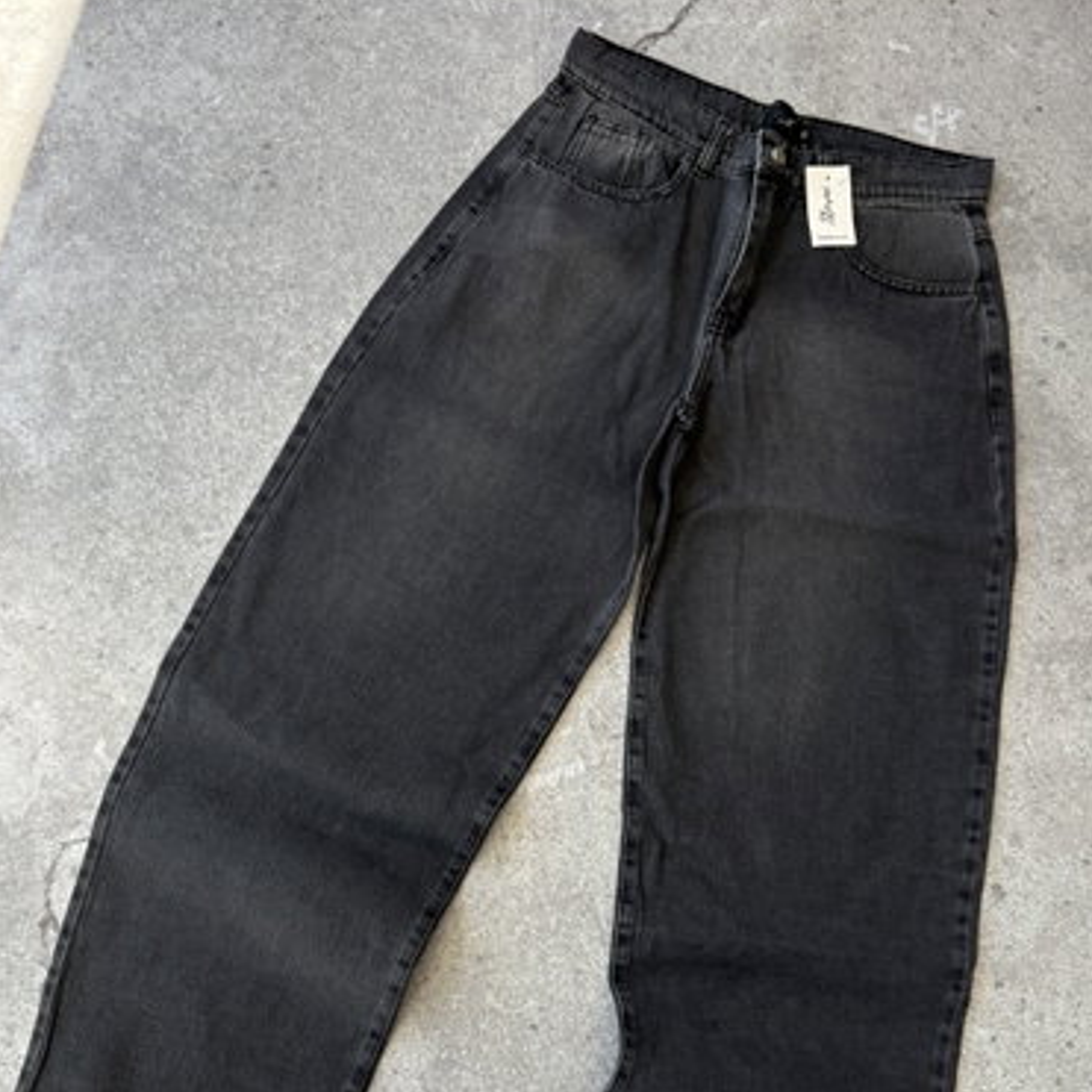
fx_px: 1178
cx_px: 515
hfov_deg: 49.7
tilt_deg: -80.6
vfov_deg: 48.9
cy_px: 728
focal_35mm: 33
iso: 50
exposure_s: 1/782
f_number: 1.6
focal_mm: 5.96
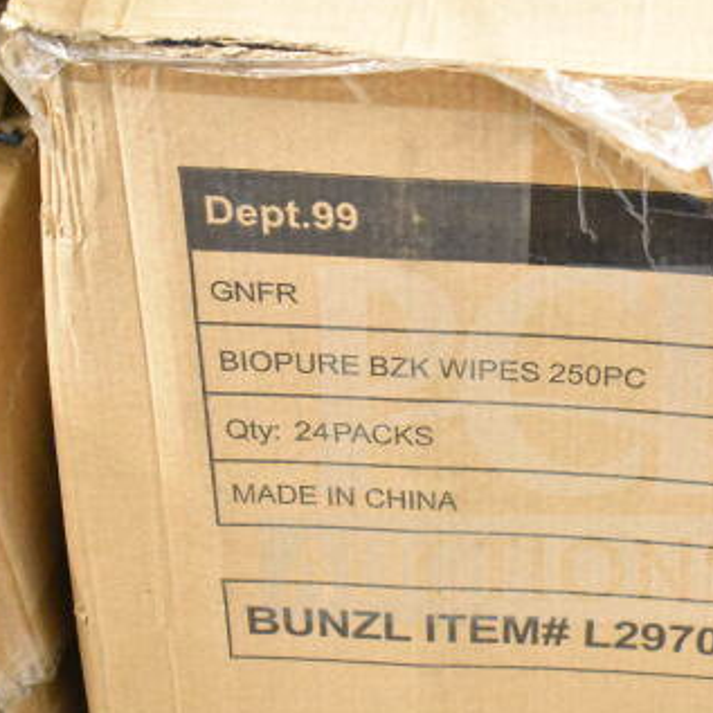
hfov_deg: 20.1
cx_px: 513
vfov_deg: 20.2
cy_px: 444
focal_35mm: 86
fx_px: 2000
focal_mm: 35
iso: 11400
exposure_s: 1/60
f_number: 4.5
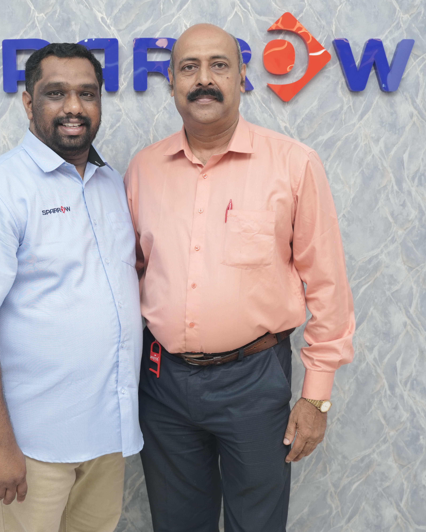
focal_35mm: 46
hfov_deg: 32.2
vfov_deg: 39.9
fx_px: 733
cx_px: 150
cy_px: 245
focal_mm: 28.3
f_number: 2.8
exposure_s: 1/200
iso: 400
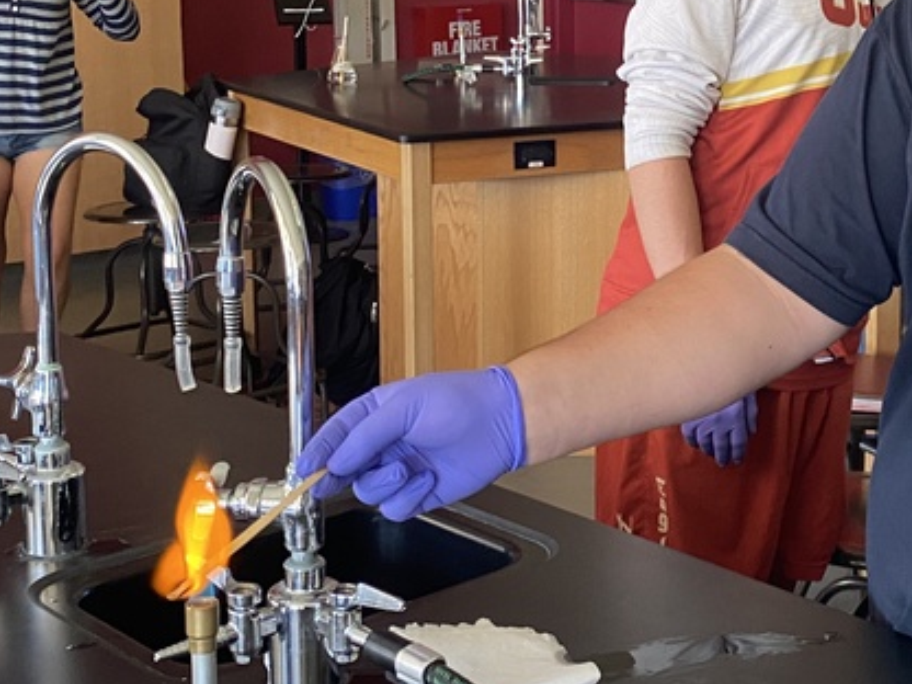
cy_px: 175
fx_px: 1686
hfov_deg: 29.6
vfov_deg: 22.7
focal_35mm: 64
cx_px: 715
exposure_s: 1/60
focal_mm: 4.25
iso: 200
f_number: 1.8
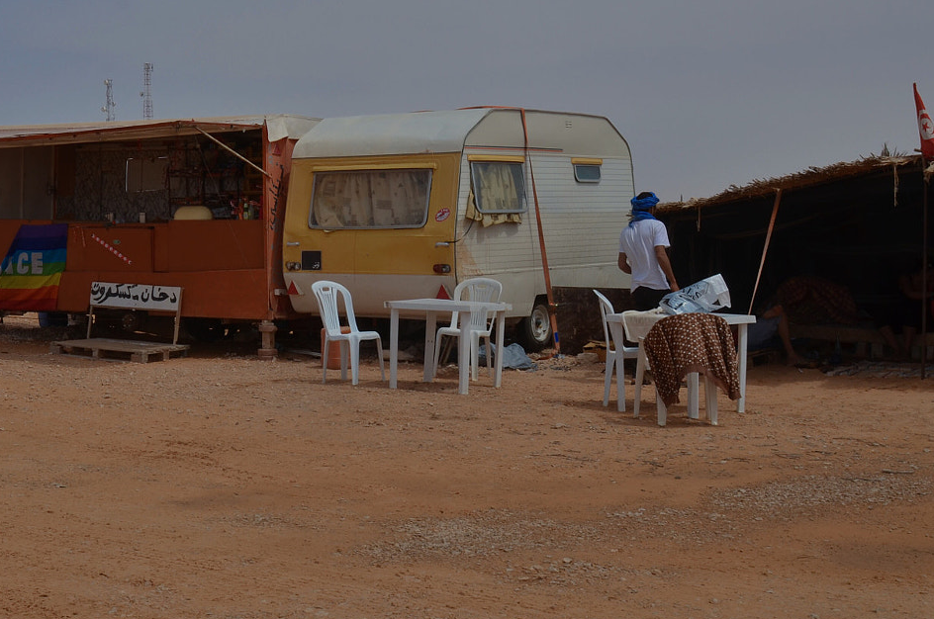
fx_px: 1580
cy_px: 159
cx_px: 201
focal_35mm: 61
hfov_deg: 32.1
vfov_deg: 22.0
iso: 100
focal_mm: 24
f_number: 16
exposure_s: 1/160
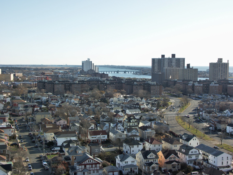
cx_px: 116
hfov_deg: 36.8
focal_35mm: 52
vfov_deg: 28.0
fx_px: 350
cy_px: 88
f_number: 6.3
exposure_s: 1/250
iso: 64
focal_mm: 13.3
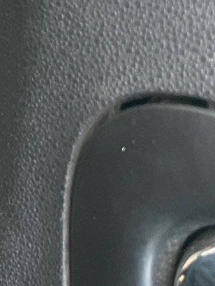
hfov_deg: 12.4
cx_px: -107
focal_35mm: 114
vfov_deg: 16.5
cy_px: -58
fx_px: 945
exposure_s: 1/121
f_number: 1.6
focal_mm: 4.2
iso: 125
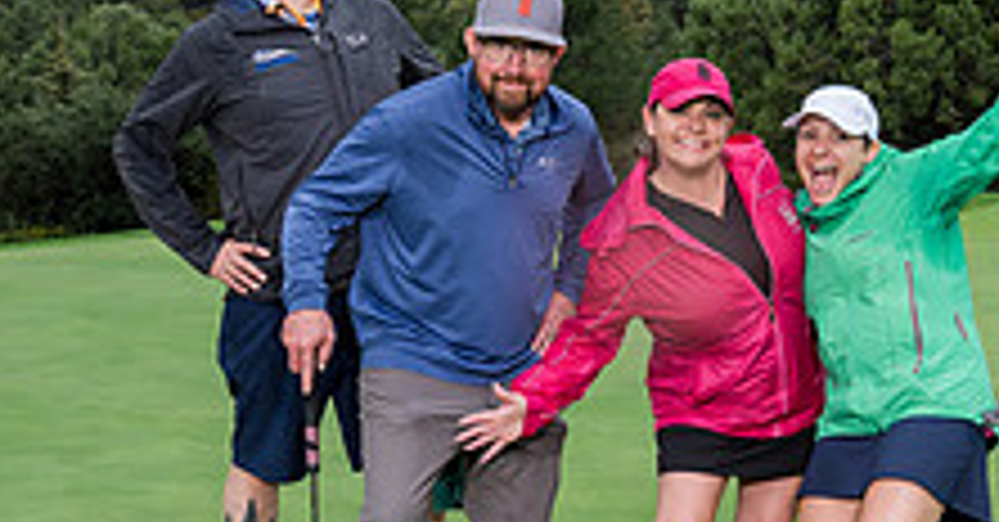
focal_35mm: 67
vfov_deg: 17.0
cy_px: 290
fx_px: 1745
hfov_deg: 31.5
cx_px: 720
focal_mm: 24
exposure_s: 1/400
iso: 320
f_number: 5.6
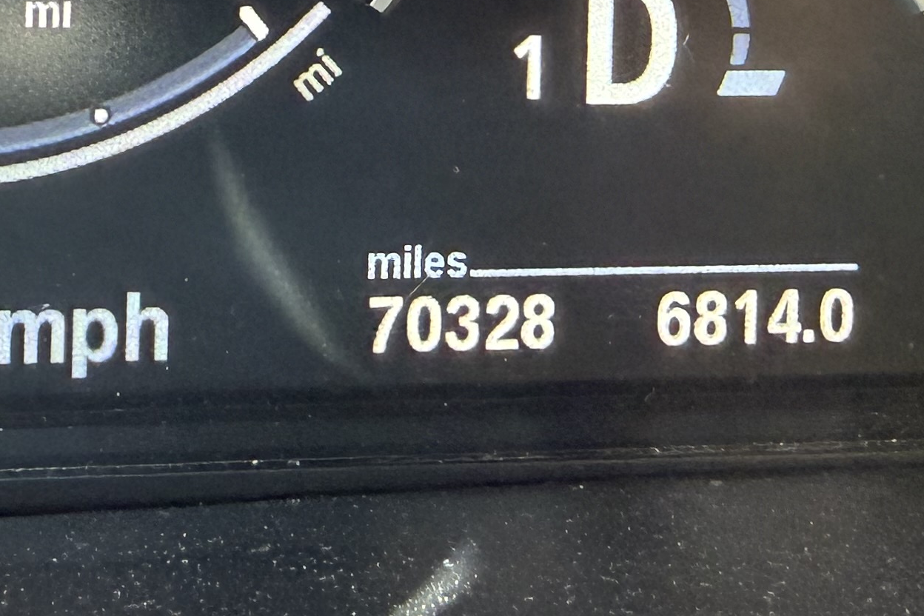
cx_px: 438
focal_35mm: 84
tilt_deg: -11.5
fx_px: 2156
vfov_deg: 14.9
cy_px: -349
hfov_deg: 24.2
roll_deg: +1.1
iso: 500
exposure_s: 1/56
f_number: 2.2
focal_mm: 2.22
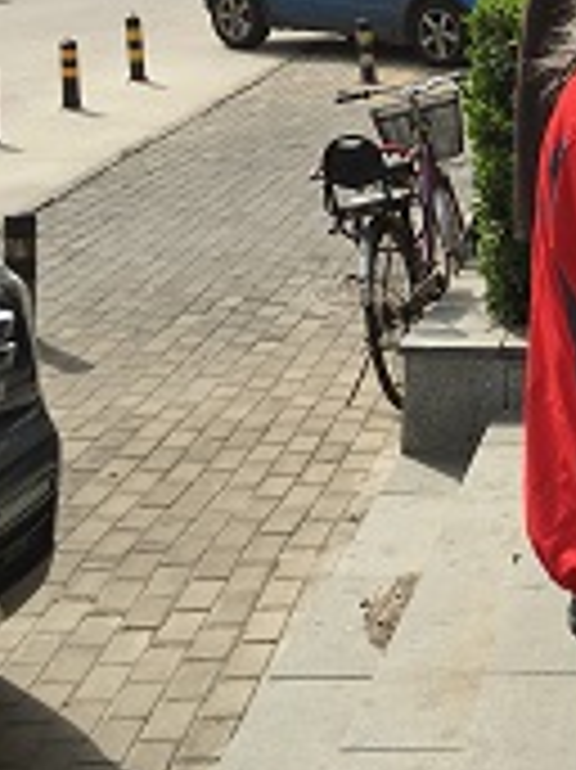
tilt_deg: -7.0
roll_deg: -2.5
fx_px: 1755
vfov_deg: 24.4
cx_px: 896
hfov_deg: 16.7
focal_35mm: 79
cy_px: 171
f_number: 2.2
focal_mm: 4.15
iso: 25
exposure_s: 1/1425
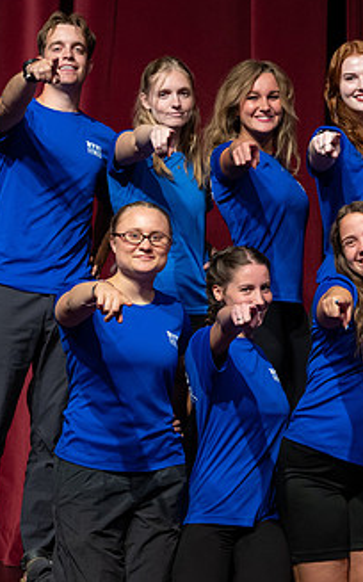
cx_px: 360
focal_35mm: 133
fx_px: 2108
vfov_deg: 15.7
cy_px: 282
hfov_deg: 9.8
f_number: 6.3
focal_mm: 63
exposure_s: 1/100
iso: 1600
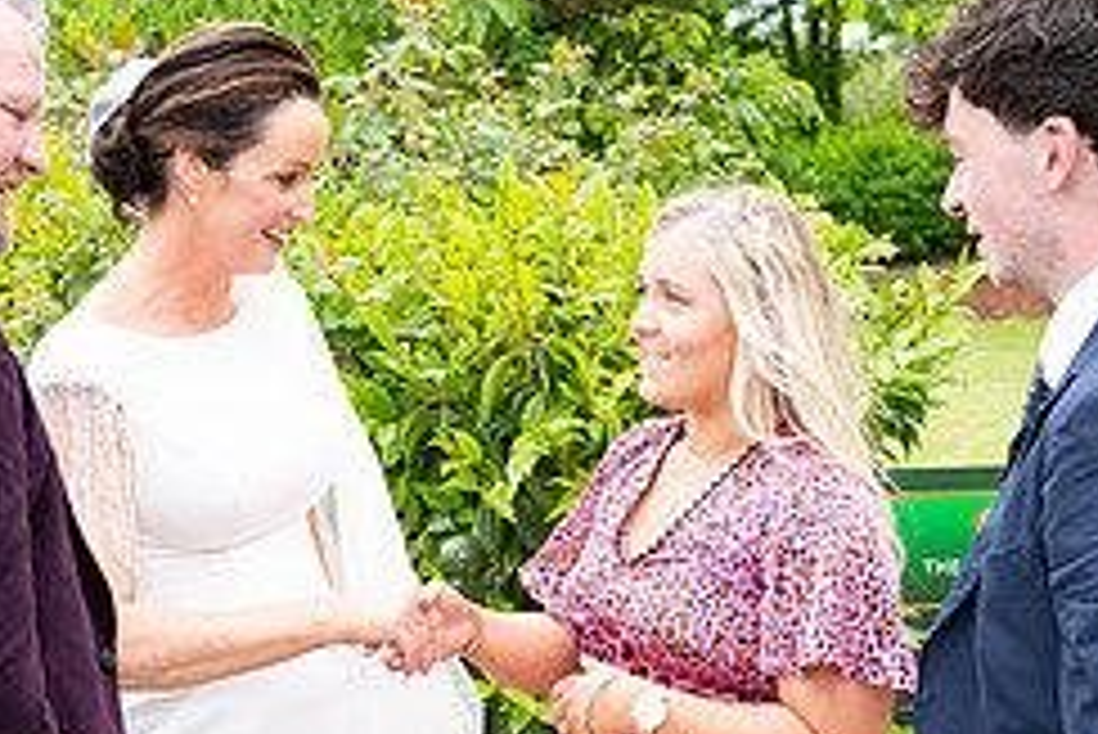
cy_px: 588
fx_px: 2319
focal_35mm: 76
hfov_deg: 26.5
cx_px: 387
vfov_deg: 17.8
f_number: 3.5
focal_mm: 32
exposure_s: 1/1000
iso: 250
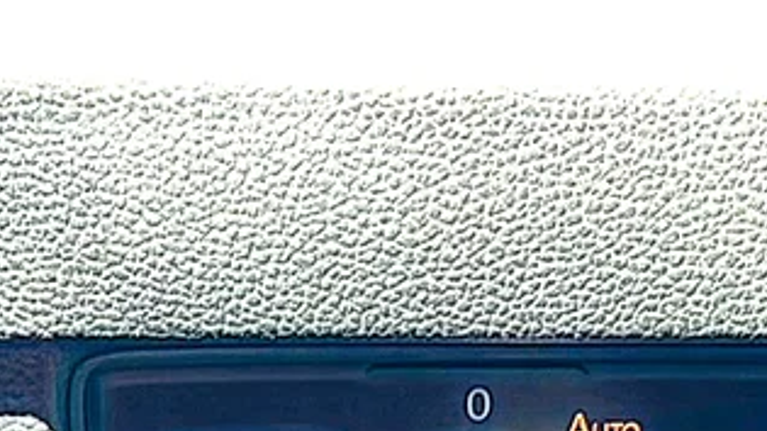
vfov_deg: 12.8
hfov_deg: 23.0
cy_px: 510
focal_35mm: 92
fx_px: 1871
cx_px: 538
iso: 64
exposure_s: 1/40
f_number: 1.78
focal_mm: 6.86
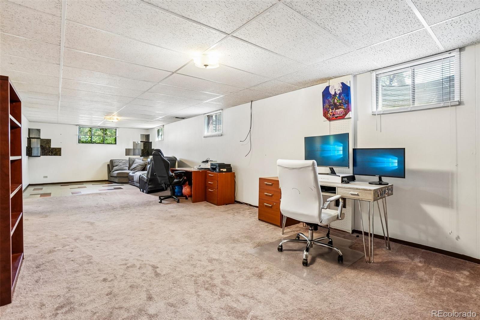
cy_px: 160
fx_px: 200
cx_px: 240
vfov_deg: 77.3
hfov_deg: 100.4
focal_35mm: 15
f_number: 8
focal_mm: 10
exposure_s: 1/4
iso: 400
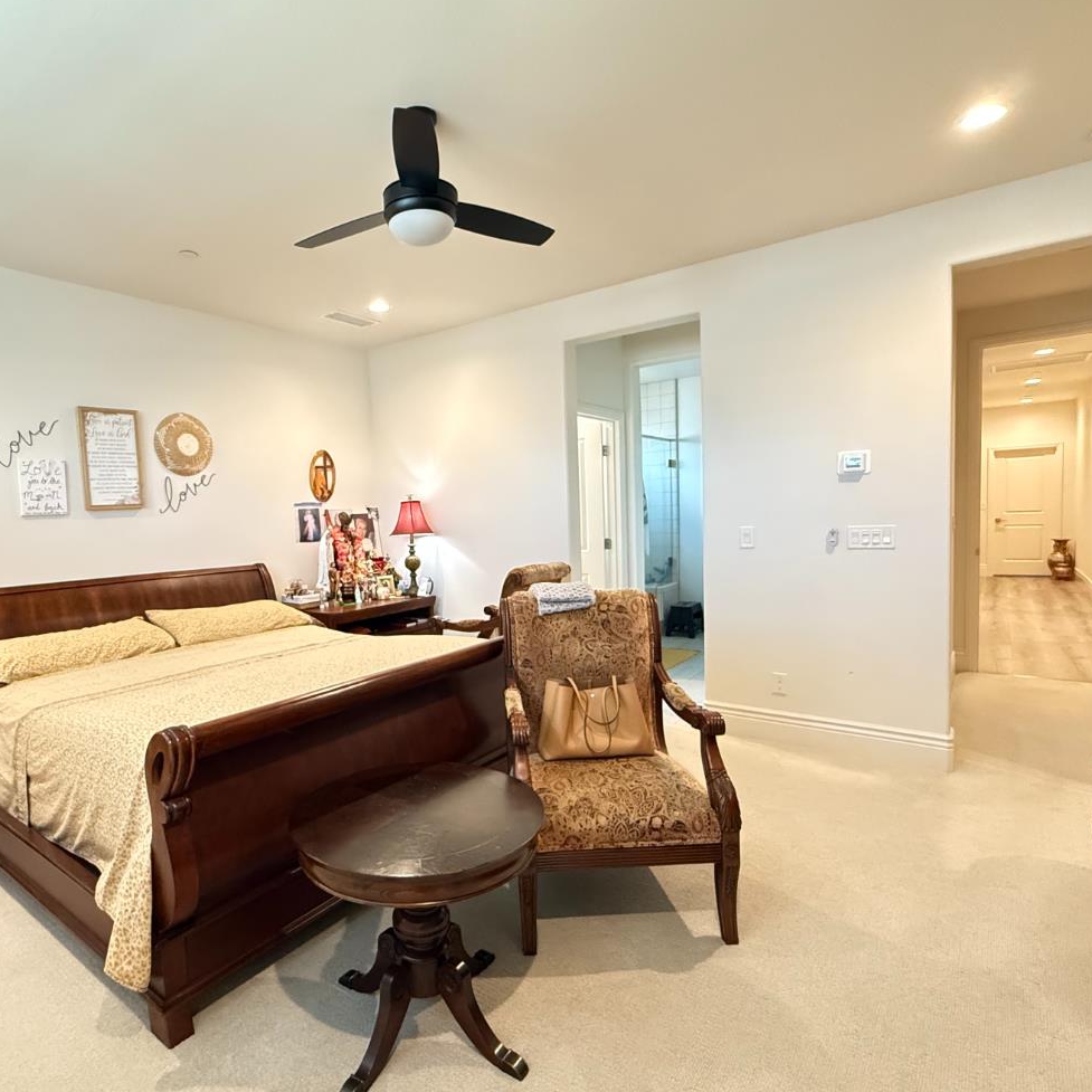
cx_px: 458
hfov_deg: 77.1
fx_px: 678
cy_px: 558
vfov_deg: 77.7
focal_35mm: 19
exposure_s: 1/60
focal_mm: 2.22
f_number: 2.2
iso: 1000
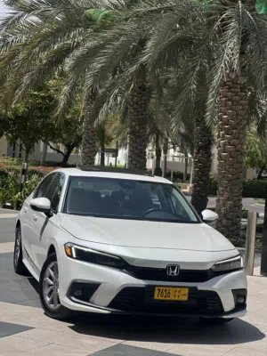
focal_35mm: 77
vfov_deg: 25.3
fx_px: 792
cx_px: 134
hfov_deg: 19.1
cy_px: 178
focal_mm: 9
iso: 32
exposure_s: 1/2137
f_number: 2.8
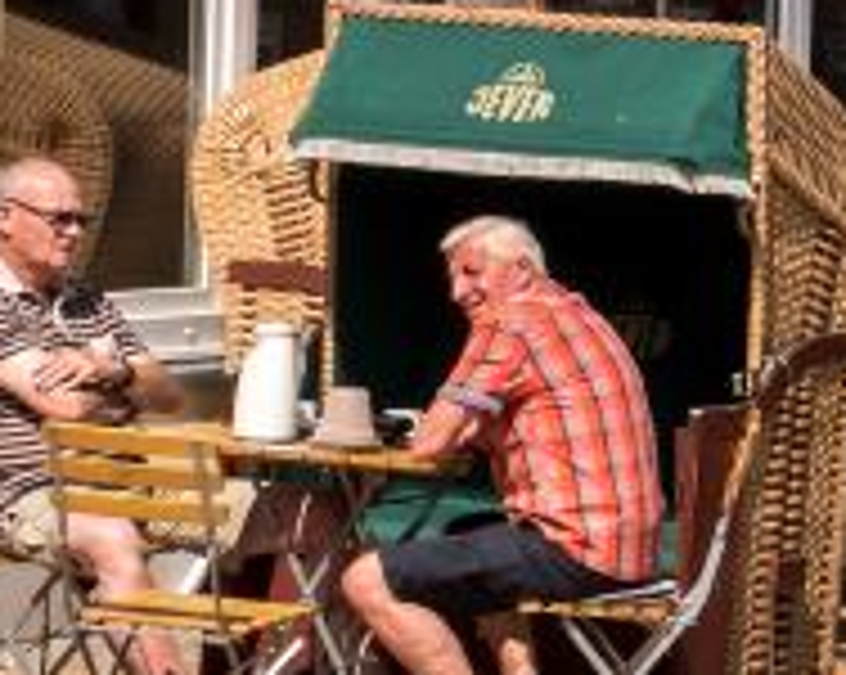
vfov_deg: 6.5
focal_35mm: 235
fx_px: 5878
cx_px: 2002
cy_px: -180
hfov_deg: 7.7
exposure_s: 1/480
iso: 400
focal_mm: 31.1
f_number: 11
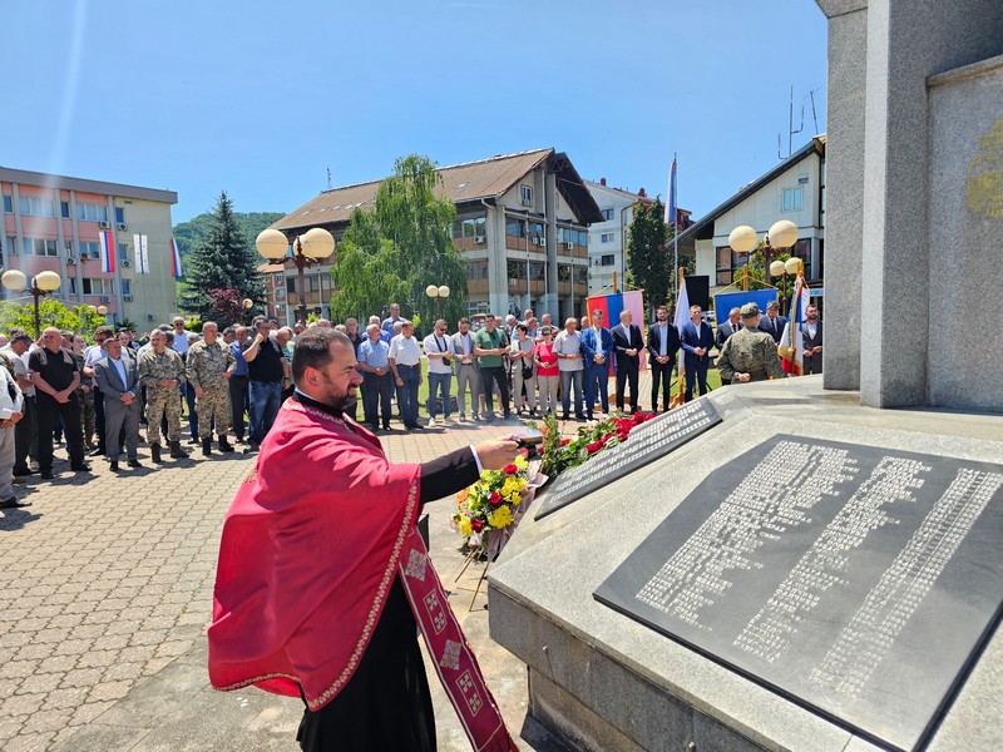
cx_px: 502
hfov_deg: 73.9
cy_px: 376
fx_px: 666
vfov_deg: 58.9
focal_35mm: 23
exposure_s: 1/342
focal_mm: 6.3
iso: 10
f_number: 1.7
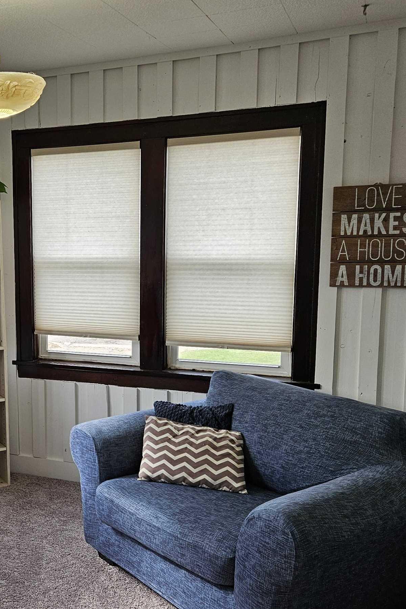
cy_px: 319
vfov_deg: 47.4
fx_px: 693
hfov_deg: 30.8
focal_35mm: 41
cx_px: 21
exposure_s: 1/180
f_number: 1.8
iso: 80
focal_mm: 5.4
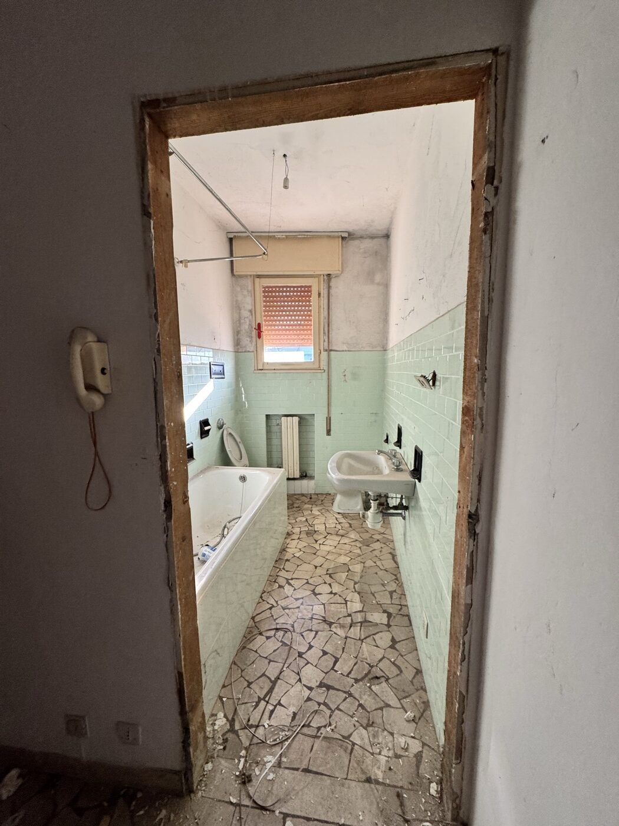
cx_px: 310
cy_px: 413
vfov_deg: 102.1
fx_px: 334
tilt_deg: -5.0
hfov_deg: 85.7
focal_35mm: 14
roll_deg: +1.6
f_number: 2.2
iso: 250
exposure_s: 1/99
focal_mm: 2.22
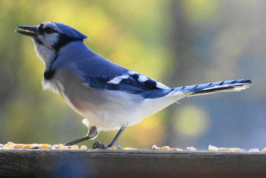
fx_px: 2771
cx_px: 133
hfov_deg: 5.5
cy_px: 89
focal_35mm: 375
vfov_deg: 3.7
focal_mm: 250
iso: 1600
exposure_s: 1/400
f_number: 6.3
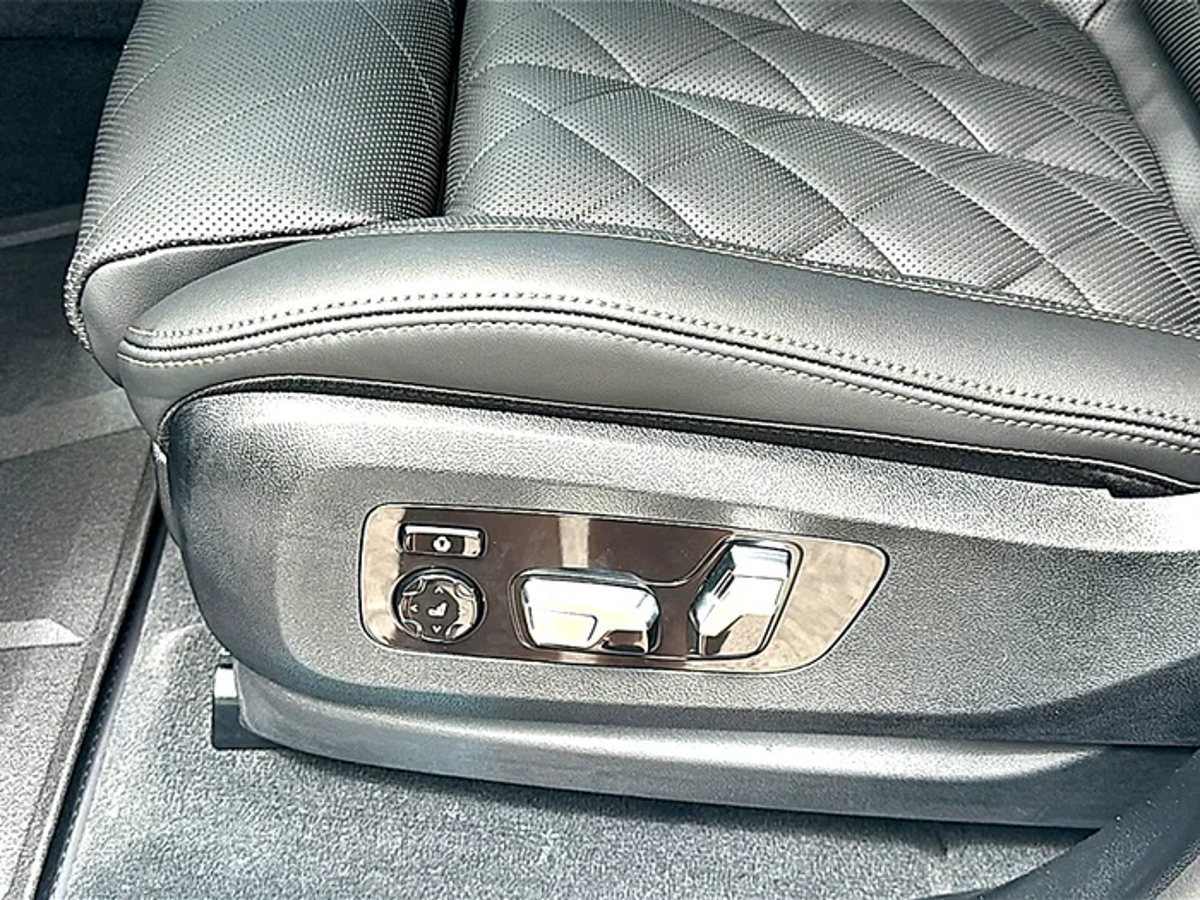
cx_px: 600
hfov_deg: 49.0
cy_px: 450
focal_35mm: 38
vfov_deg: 37.7
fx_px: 1317
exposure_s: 1/364
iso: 100
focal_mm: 6.86
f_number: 1.78
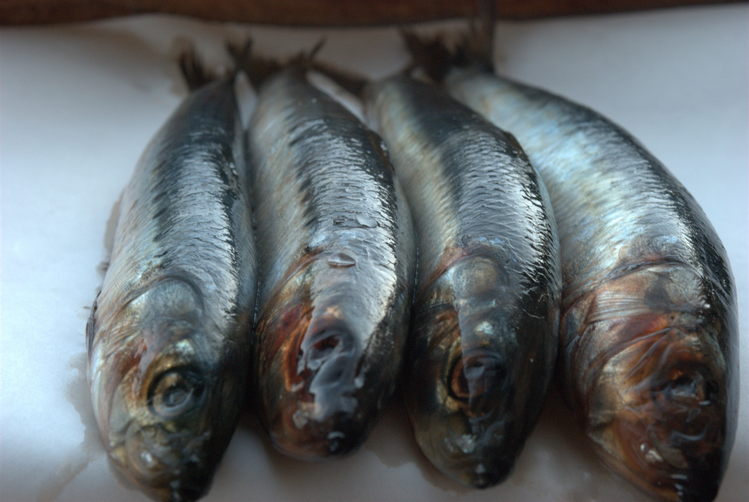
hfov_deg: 22.6
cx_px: 374
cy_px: 251
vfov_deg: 15.2
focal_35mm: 90
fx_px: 1875
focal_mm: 60
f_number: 10
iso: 640
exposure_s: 1/20
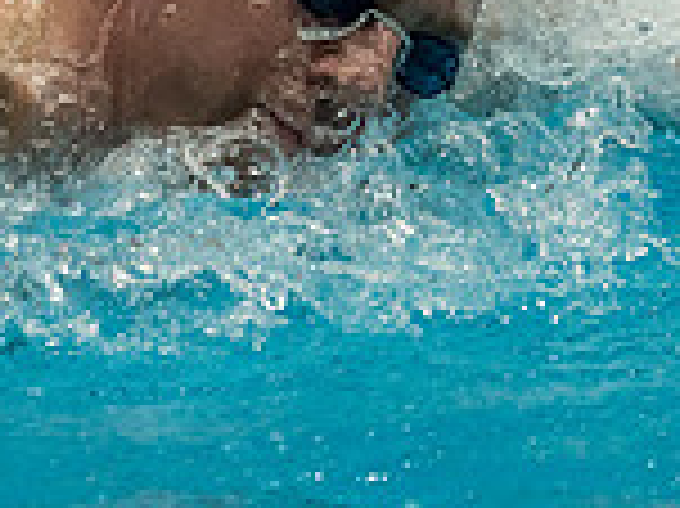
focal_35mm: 961
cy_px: 155
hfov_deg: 2.1
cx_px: 275
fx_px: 18863
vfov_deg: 1.5
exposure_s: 1/1000
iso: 1600
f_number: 2.8
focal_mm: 125
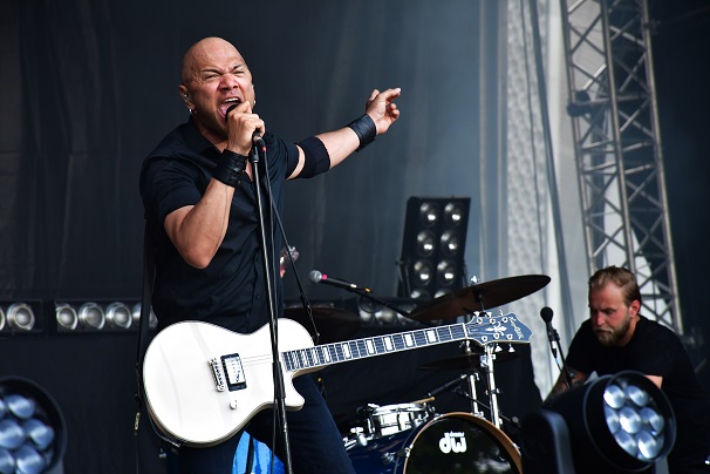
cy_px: 237
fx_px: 4141
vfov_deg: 6.5
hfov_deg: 9.8
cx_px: 355
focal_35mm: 210
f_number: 9
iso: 1400
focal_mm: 140
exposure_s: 1/125
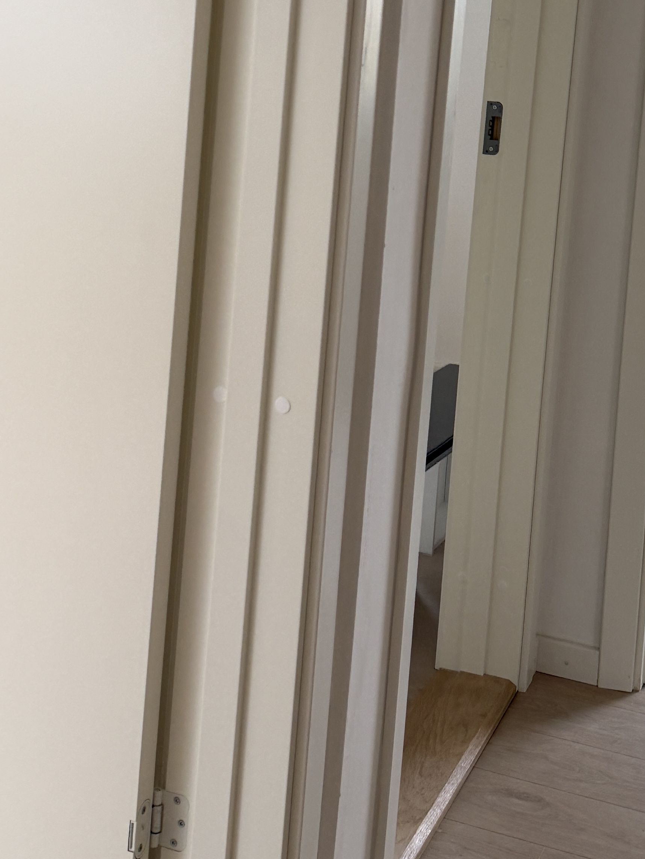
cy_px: 141
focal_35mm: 60
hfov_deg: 24.4
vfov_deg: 31.2
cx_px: 300
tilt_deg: -4.7
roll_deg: -3.0
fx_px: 1491
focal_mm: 6.76
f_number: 1.78
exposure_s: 1/121
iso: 125
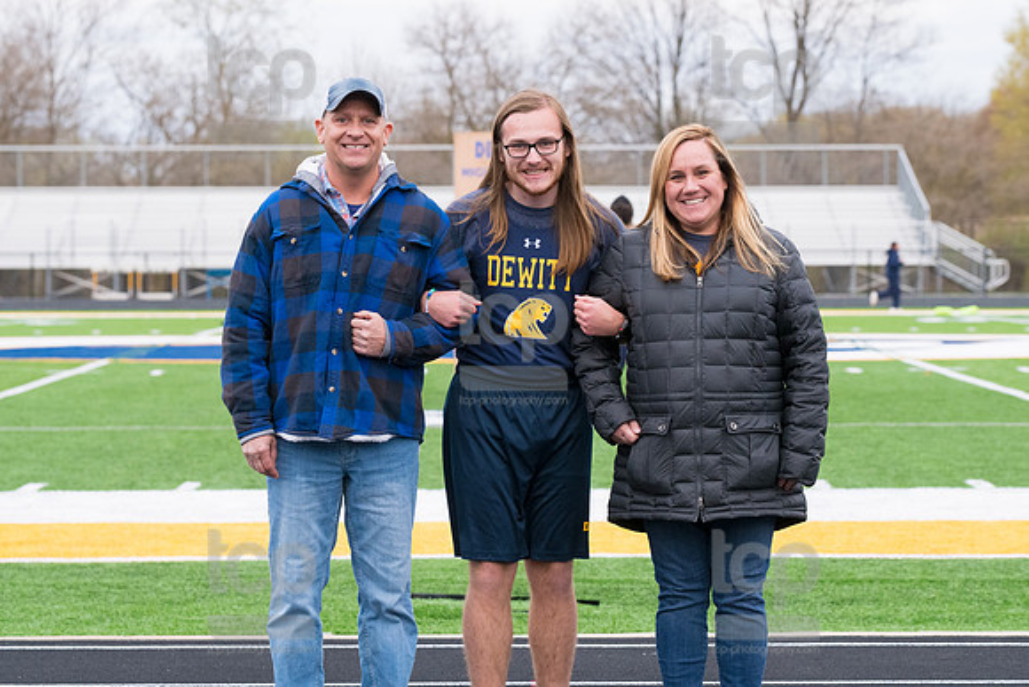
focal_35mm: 117
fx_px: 3331
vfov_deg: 11.8
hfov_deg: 17.6
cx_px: 538
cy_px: 287
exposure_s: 1/2000
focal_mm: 100
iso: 1600
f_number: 5
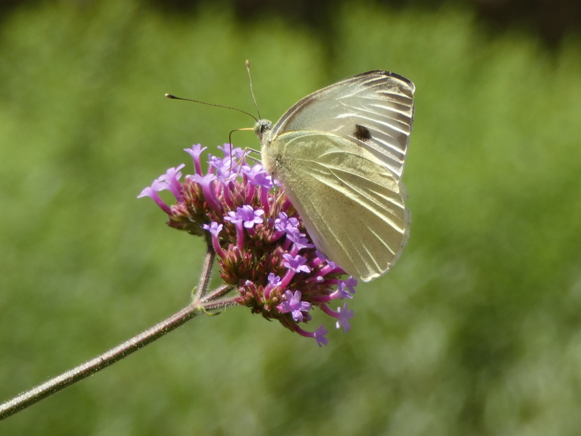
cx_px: 290
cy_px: 218
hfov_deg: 9.9
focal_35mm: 200
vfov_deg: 7.4
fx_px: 3357
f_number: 5.5
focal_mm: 35.8
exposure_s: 1/100
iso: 80
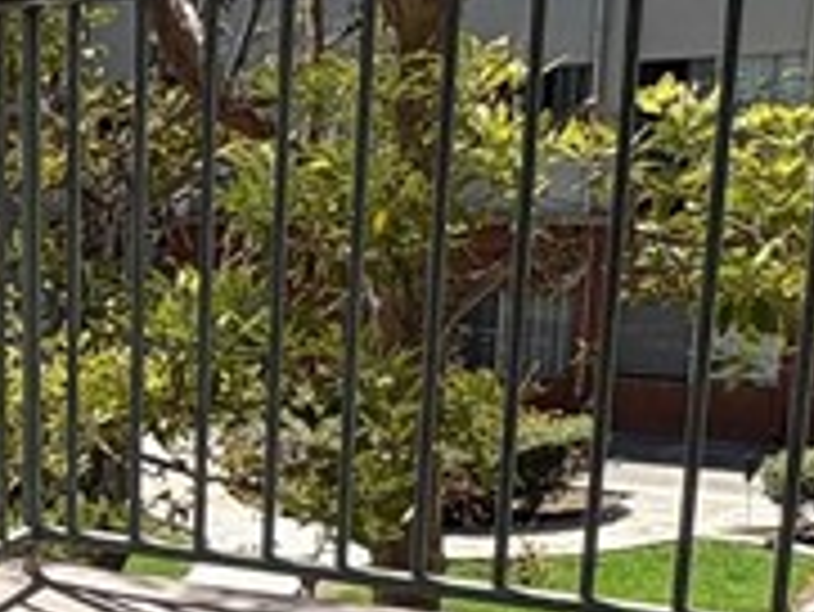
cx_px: -724
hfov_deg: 18.3
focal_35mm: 79
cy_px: 500
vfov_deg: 18.5
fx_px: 1859
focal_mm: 2.22
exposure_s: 1/1198
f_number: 2.2
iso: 50
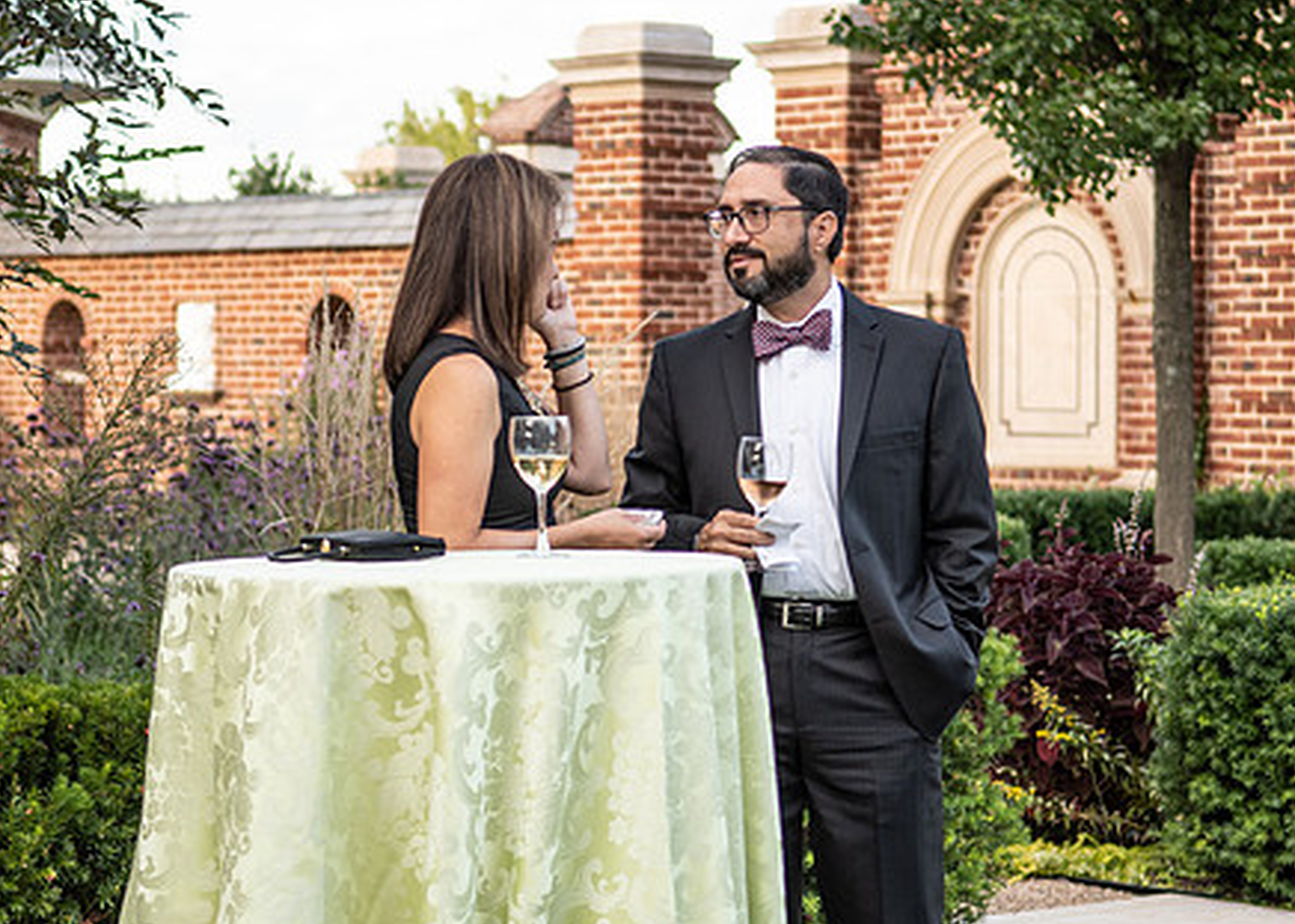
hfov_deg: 17.4
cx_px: 641
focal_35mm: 115
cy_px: 413
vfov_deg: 12.5
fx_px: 4228
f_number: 2.8
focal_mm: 55
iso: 250
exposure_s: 1/320
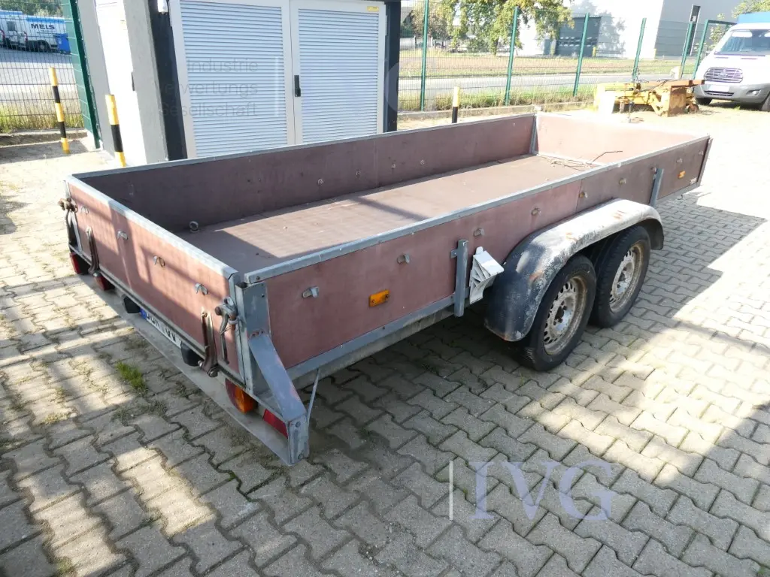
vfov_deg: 56.8
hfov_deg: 71.6
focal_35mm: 24
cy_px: 288
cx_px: 385
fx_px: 534
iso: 80
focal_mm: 4.3
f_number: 3.3
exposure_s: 1/200
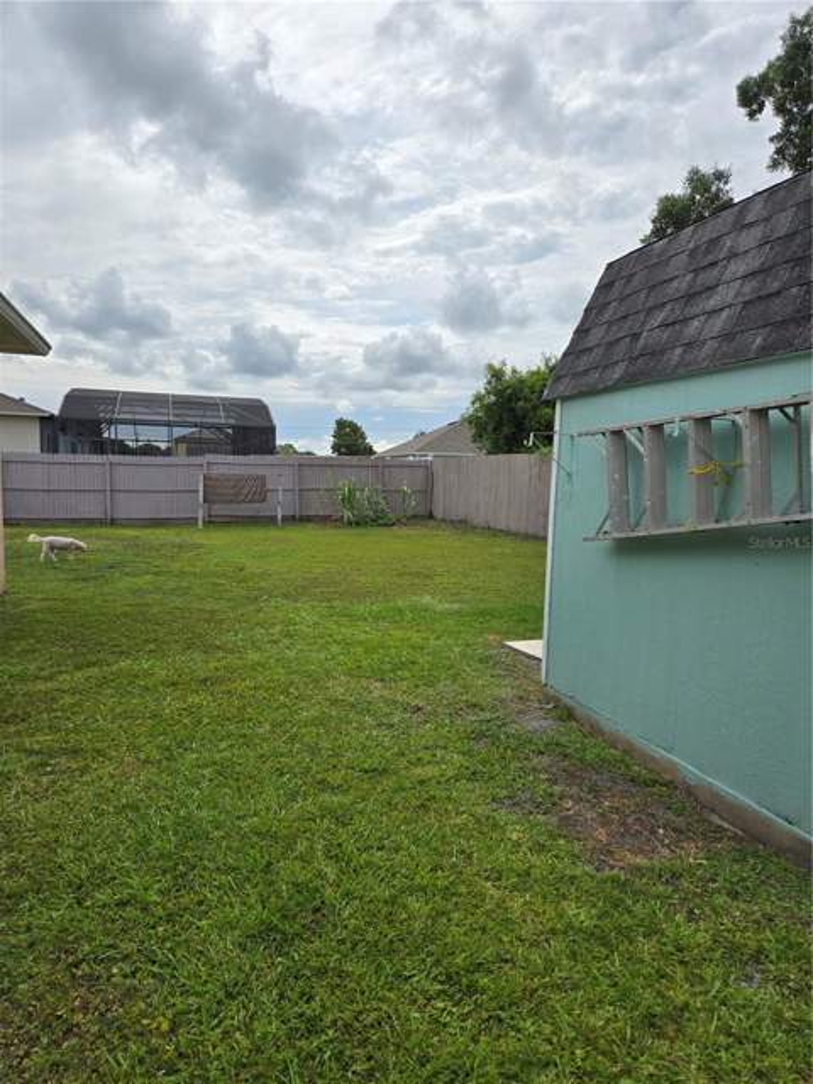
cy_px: 542
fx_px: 720
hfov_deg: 58.9
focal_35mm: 23
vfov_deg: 73.9
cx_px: 406
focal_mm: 5.4
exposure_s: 1/2921
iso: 32
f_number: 1.8
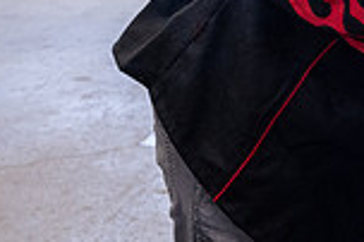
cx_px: 642
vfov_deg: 13.0
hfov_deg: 16.7
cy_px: -23
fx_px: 1040
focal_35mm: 103
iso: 2000
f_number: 4
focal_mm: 27
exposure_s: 1/200
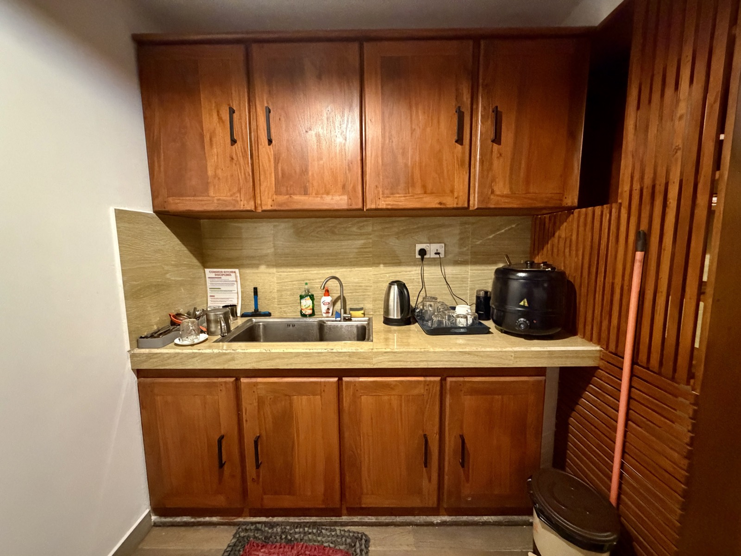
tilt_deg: -5.7
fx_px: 300
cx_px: 370
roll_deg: +0.5
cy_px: 278
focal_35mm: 14
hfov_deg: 102.1
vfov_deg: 85.7
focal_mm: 2.22
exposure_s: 1/50
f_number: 2.2
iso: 1000
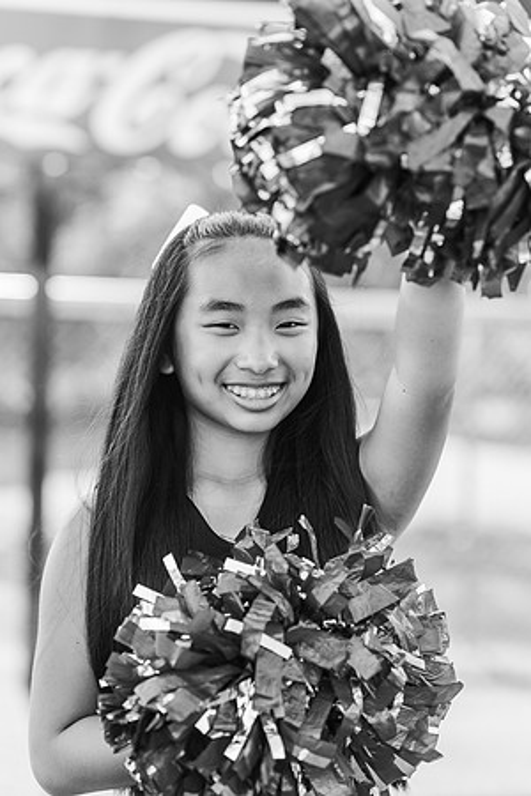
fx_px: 1880
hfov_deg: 16.1
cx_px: 266
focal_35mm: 85
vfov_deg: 23.9
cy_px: 398
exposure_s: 1/500
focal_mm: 85
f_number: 2.8
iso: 200
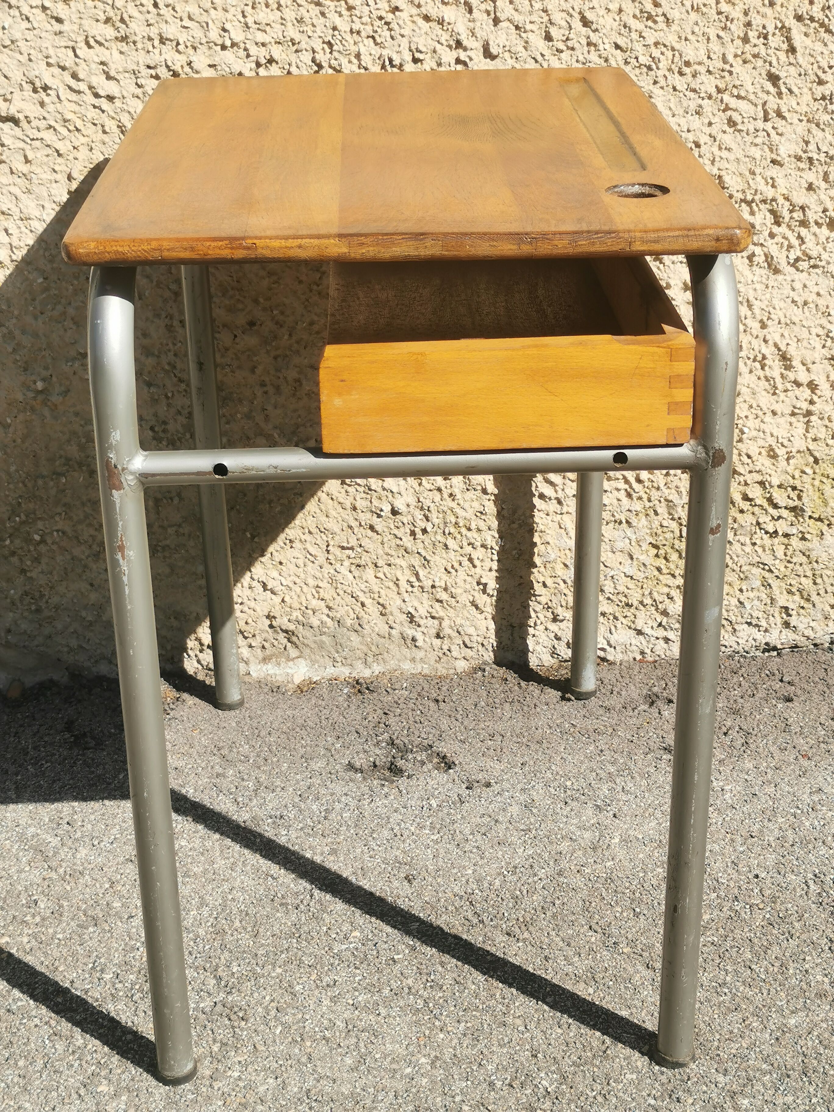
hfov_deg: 27.0
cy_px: 556
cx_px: 417
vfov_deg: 35.5
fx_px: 1735
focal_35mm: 54
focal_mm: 5.58
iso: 50
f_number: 1.8
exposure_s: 1/2611
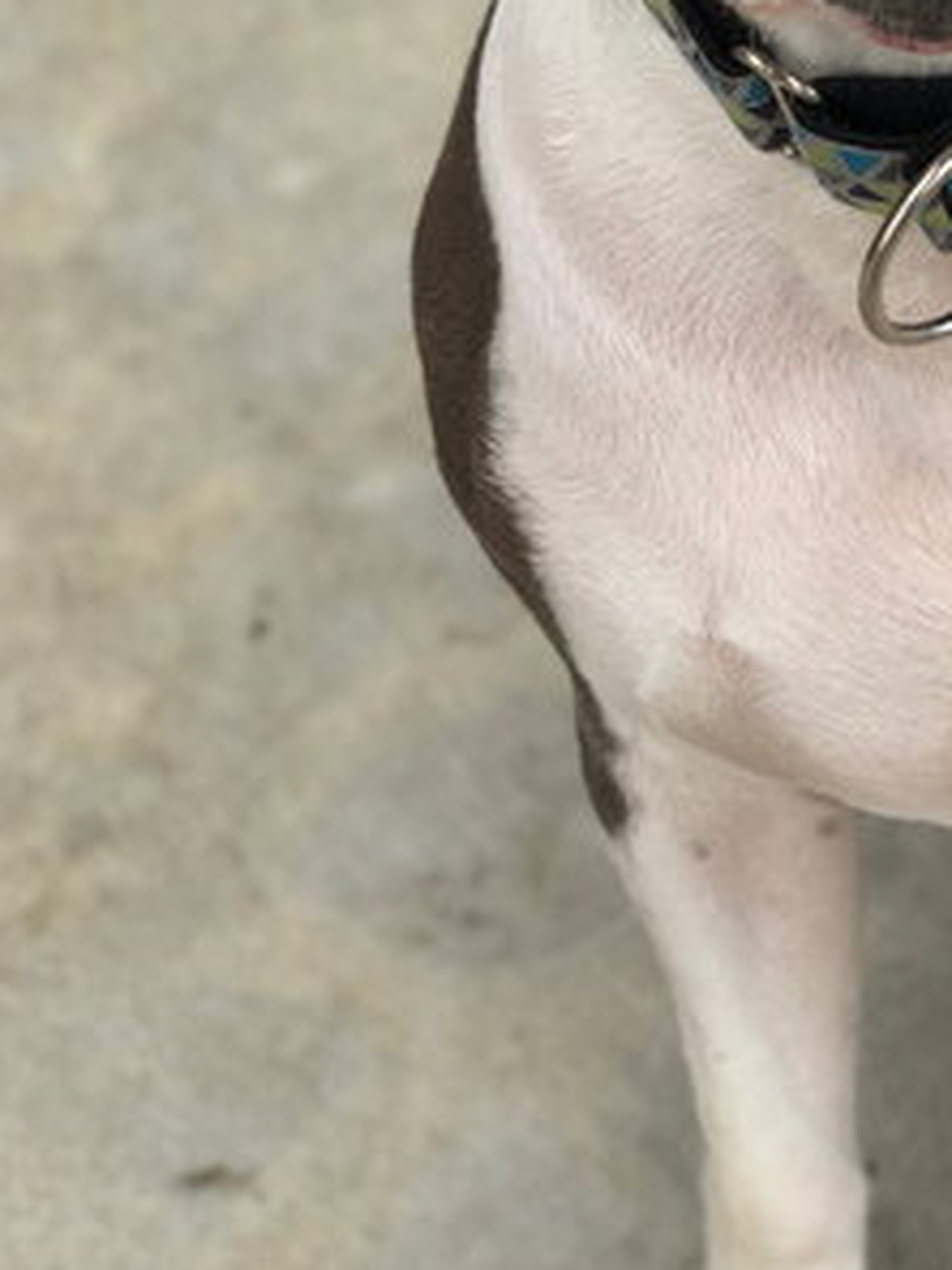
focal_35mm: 117
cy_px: 114
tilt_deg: -48.1
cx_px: 961
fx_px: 4290
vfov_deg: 16.6
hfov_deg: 12.5
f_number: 2.4
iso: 16
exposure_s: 1/60
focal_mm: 6
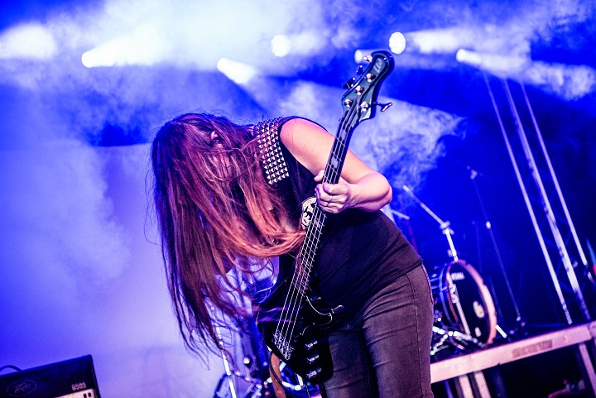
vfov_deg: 23.4
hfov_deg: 34.5
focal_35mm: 58
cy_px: 199
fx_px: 961
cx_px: 298
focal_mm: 58
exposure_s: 1/125
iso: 640
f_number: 3.5
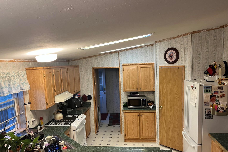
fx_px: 177
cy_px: 84
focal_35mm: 28
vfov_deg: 46.3
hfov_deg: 65.5
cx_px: 117
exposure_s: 1/60
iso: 125
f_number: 1.6
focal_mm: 5.1
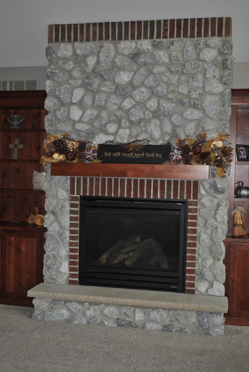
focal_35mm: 48
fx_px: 497
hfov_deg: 28.1
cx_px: 124
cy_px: 186
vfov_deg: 41.1
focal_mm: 32
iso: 200
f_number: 4.8
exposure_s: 1/60
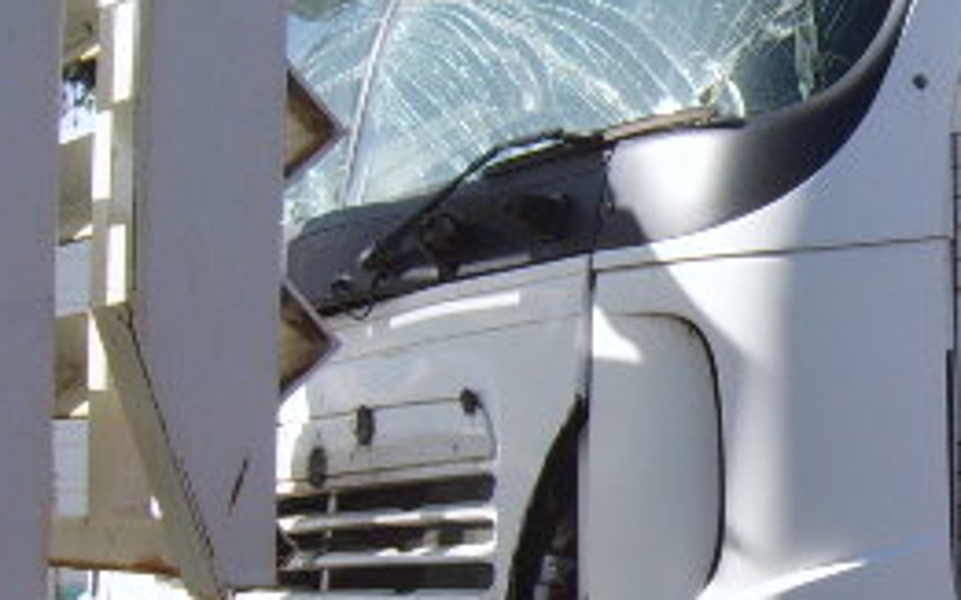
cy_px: 467
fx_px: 2383
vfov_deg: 14.3
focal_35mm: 91
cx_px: 1068
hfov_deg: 21.6
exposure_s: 1/180
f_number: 5.8
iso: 50
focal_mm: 5.8
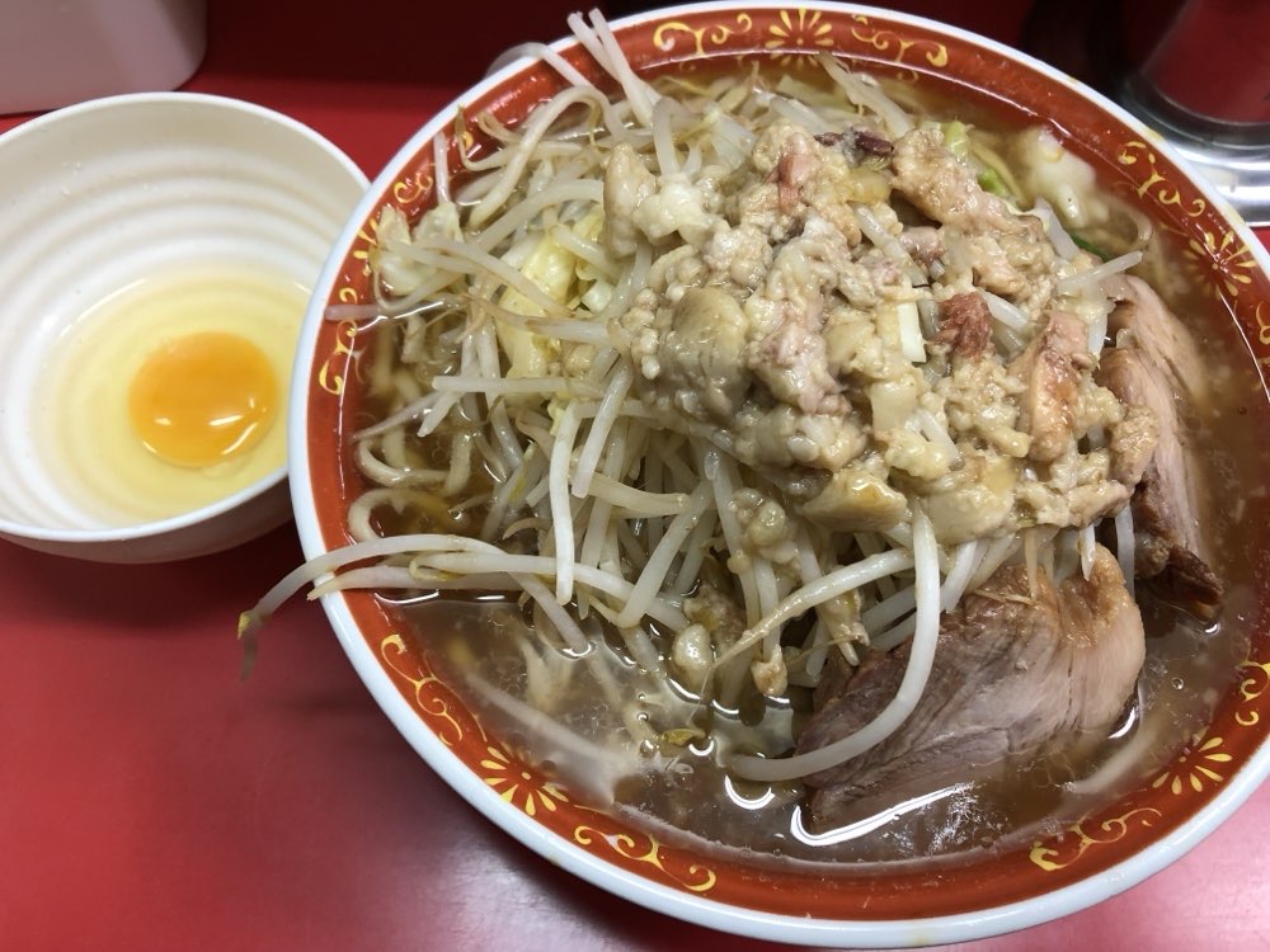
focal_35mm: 28
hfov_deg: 63.4
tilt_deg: -65.7
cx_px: 635
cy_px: 476
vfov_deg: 49.7
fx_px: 1027
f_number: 1.8
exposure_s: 1/17
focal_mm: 3.99
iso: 40
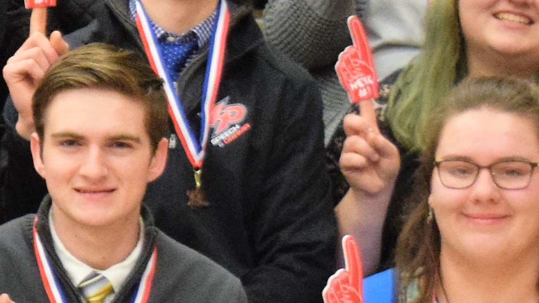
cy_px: 200
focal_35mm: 268
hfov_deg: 7.8
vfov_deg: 4.5
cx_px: -390
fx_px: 3830
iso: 1800
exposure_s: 1/60
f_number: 4.5
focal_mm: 32
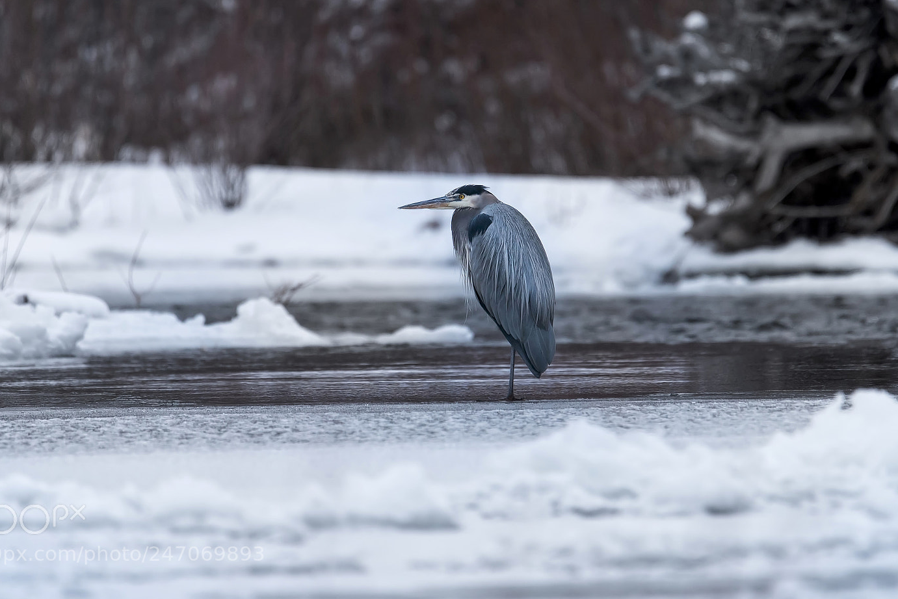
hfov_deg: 3.0
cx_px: 444
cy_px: 258
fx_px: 17343
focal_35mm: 695
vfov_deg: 2.0
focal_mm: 600
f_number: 6.3
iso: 400
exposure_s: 1/1000
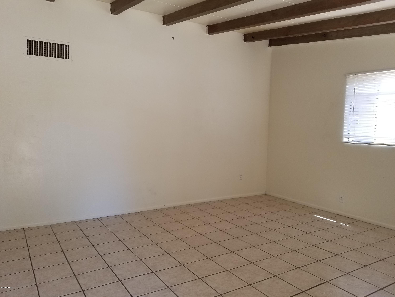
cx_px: 198
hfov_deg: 67.3
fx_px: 297
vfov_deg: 53.1
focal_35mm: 26
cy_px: 148
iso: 80
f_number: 1.7
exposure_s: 1/120
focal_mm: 4.3
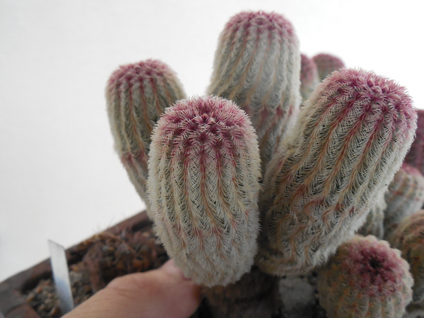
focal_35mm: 31
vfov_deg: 45.4
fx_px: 380
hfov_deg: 58.4
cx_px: 212
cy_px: 159
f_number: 3.6
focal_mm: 5.6
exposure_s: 1/20
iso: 400
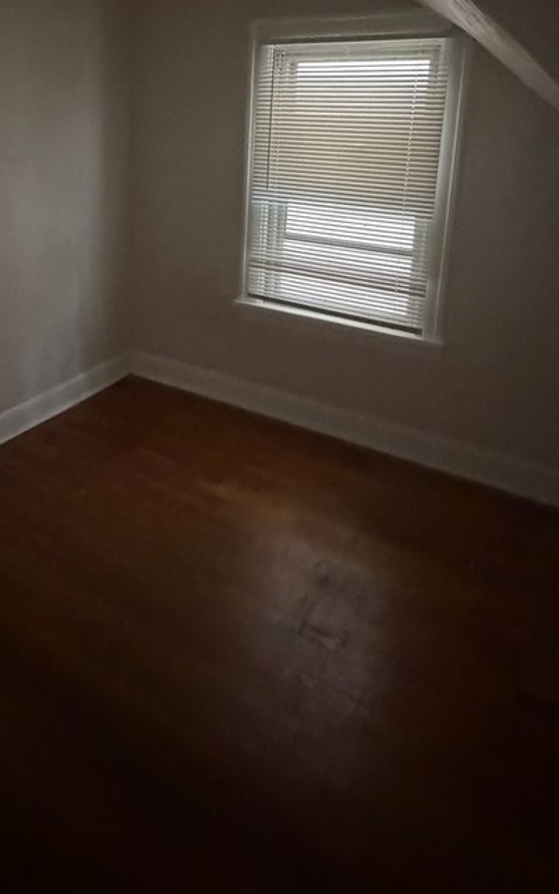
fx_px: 609
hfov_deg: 48.5
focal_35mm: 25
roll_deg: -1.4
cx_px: 190
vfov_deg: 68.4
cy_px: 237
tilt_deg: -11.5
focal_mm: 2.22
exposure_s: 1/30
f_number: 2.2
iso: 2500
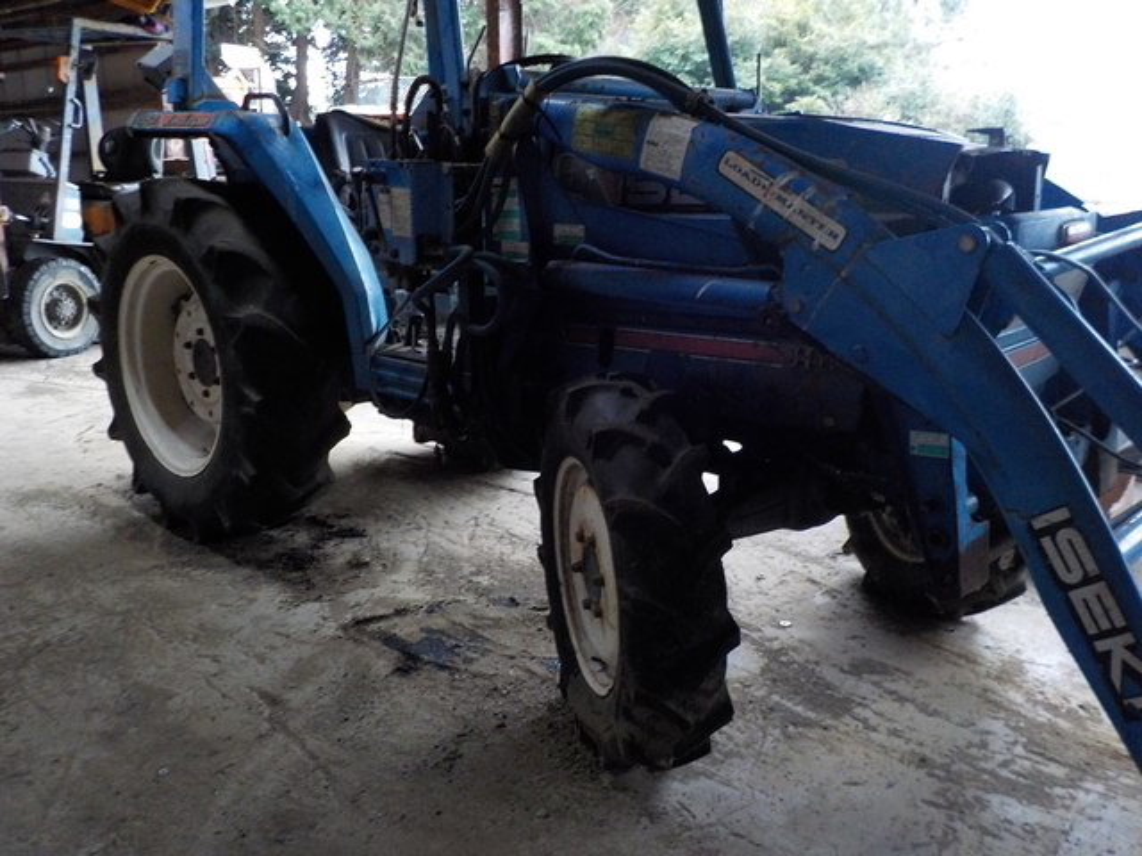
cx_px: 571
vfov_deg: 46.8
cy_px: 428
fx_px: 990
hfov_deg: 60.0
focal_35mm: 30
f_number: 3.3
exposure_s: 1/20
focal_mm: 4.1
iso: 400
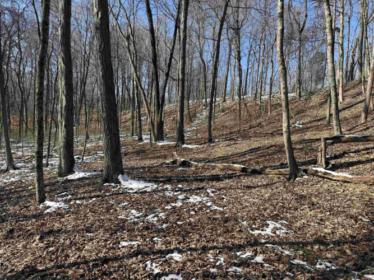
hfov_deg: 71.6
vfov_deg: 56.8
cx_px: 187
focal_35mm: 24
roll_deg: -1.8
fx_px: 259
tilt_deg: -2.4
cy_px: 140
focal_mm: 6.76
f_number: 1.78
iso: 80
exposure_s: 1/2105
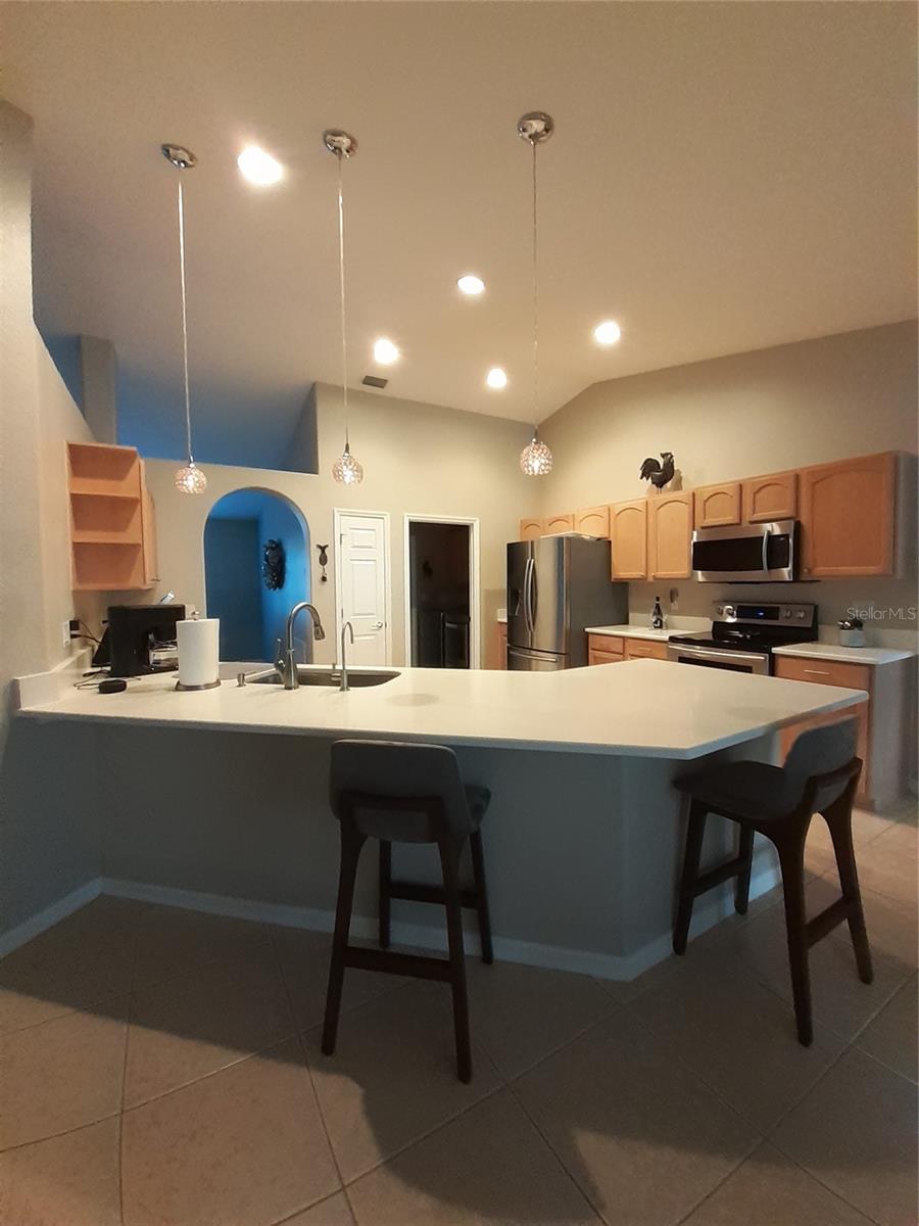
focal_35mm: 13
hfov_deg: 89.9
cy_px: 613
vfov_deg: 106.2
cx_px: 460
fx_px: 460
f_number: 2.2
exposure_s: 1/24
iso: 320
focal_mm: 1.13
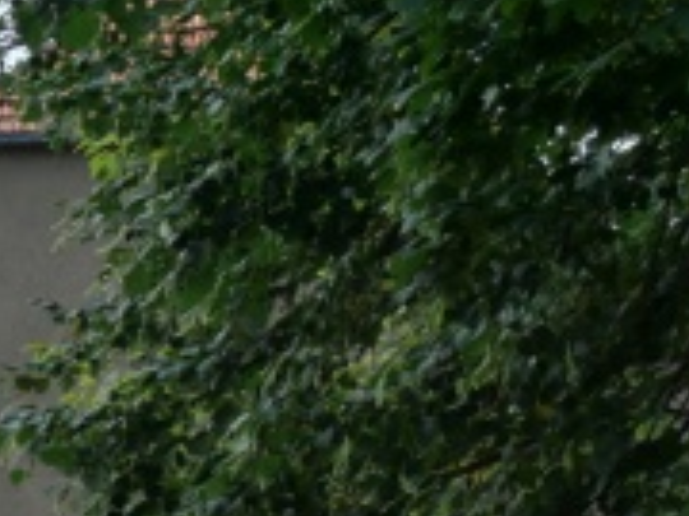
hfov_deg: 10.6
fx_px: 3364
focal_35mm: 169
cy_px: 753
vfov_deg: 8.6
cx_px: -723
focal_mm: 19
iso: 200
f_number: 6.3
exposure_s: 1/250
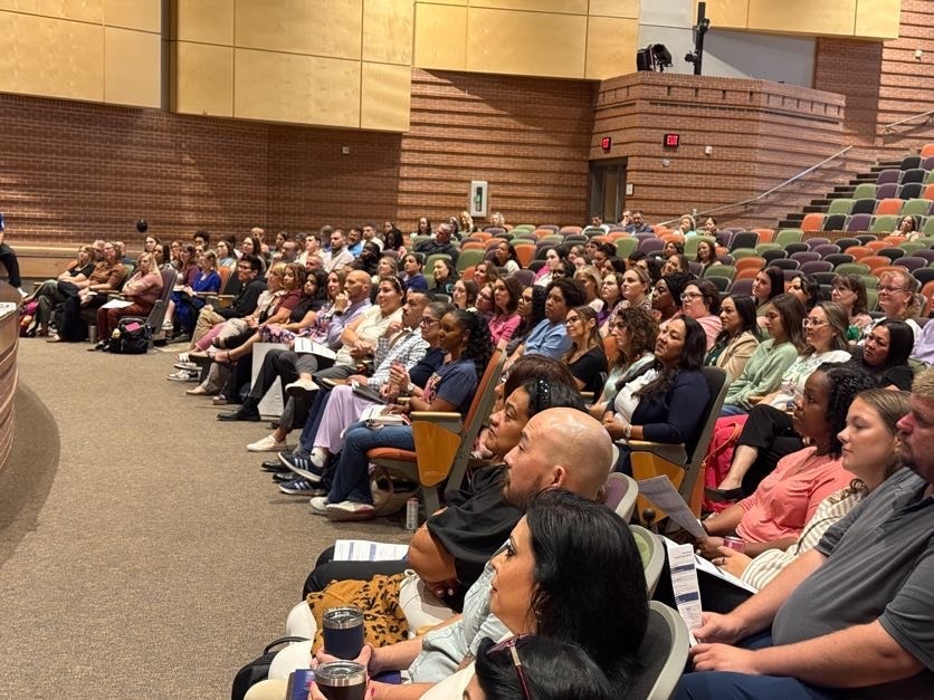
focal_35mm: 48
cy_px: 350
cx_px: 467
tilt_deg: -5.3
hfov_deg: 39.7
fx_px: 1295
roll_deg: -2.1
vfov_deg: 30.3
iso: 500
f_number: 1.78
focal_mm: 6.76
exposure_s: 1/30
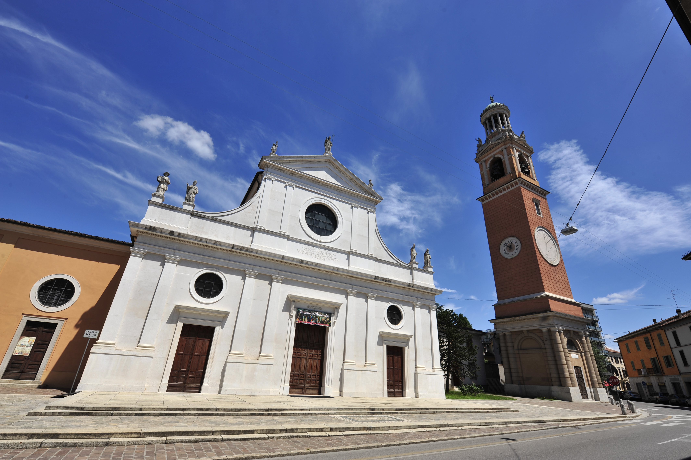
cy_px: 230
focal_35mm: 16
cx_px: 346
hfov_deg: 96.8
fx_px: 307
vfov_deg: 73.7
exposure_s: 1/320
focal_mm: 16
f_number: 11
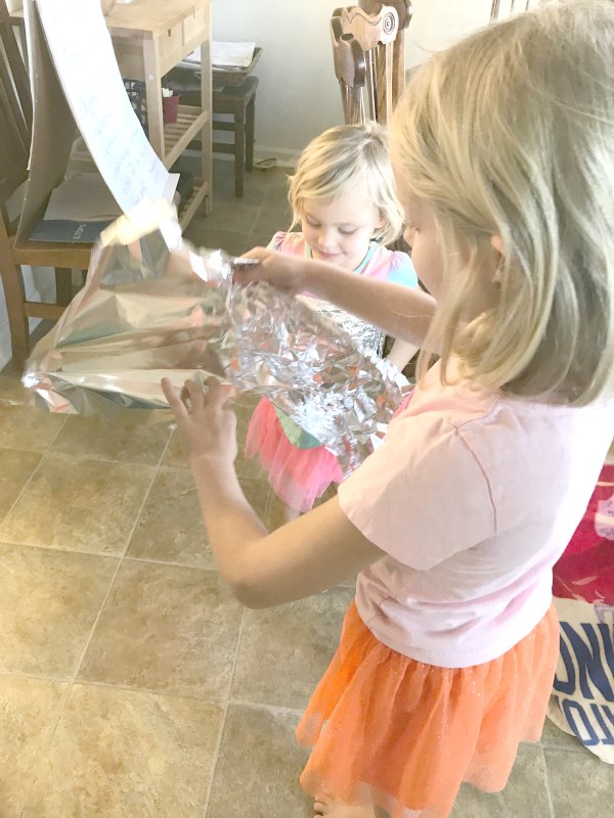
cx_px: 307
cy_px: 409
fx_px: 662
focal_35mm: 28
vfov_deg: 63.4
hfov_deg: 49.7
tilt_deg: -37.5
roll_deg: -5.2
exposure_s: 1/17
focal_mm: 3.99
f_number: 1.8
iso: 40
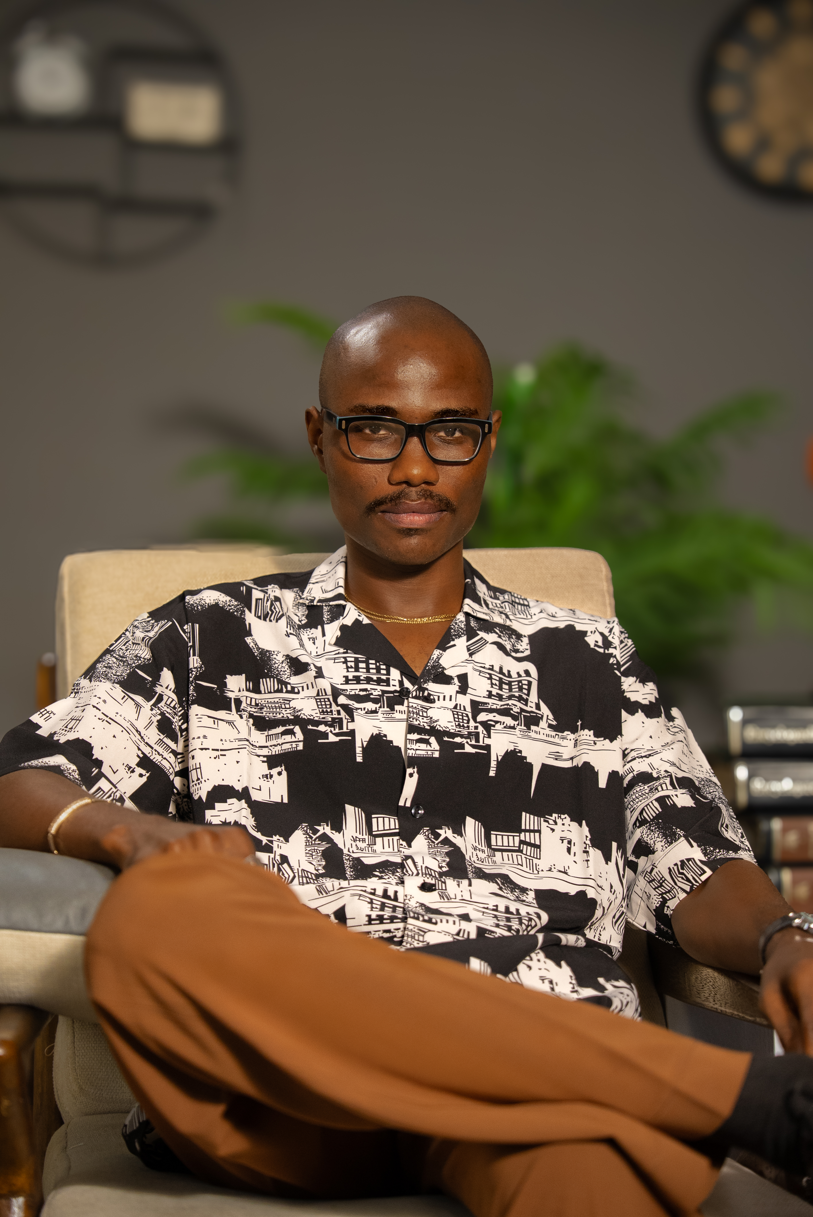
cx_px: 406
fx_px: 2368
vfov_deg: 28.8
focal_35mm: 70
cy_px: 608
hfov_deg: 19.5
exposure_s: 1/250
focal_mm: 70
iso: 3200
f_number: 2.8
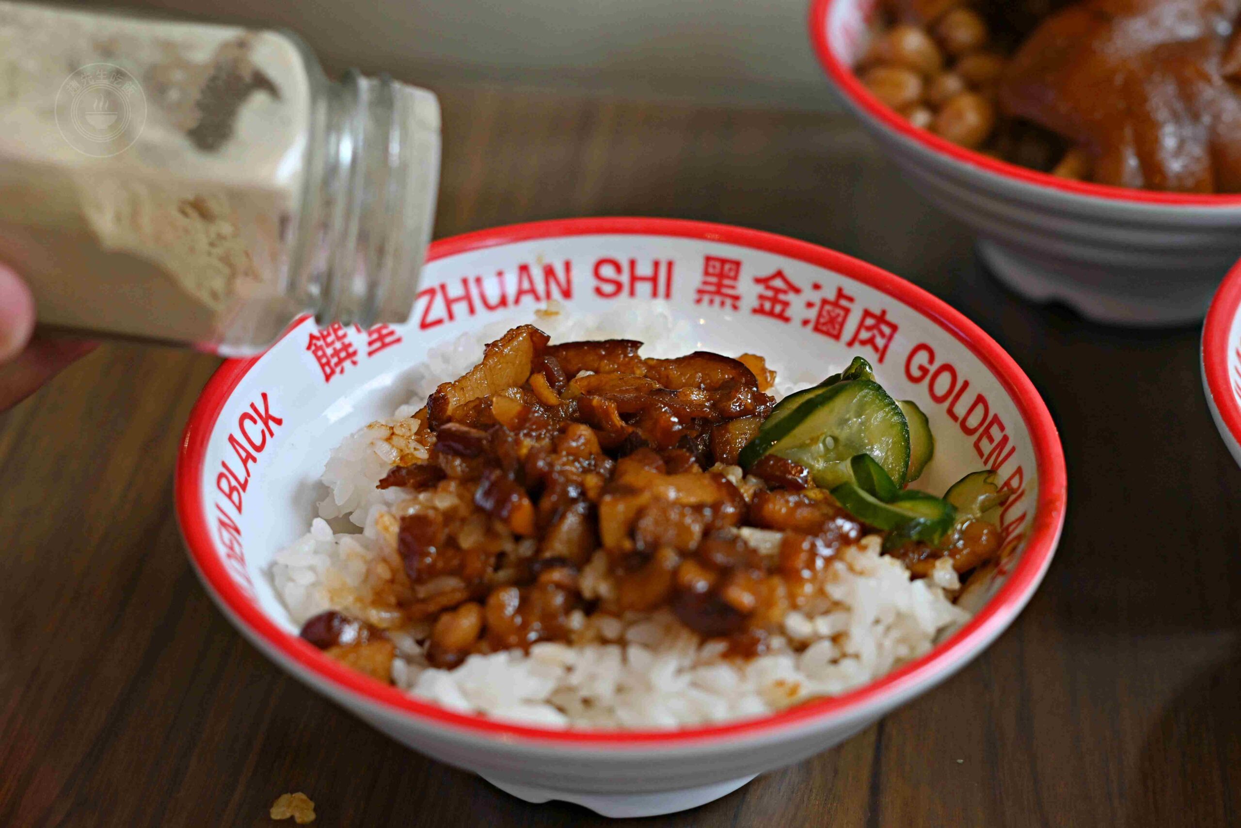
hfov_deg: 27.0
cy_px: 414
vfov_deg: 18.2
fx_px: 2585
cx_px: 620
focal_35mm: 75
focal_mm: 50
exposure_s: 1/200
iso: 125
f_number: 3.2
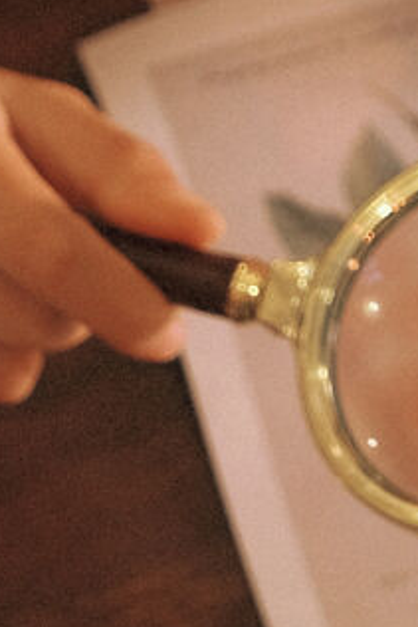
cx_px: 511
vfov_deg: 4.7
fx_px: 7620
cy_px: -71
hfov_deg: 3.1
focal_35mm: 438
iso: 160
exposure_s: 1/30
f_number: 2.8
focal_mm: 51.6
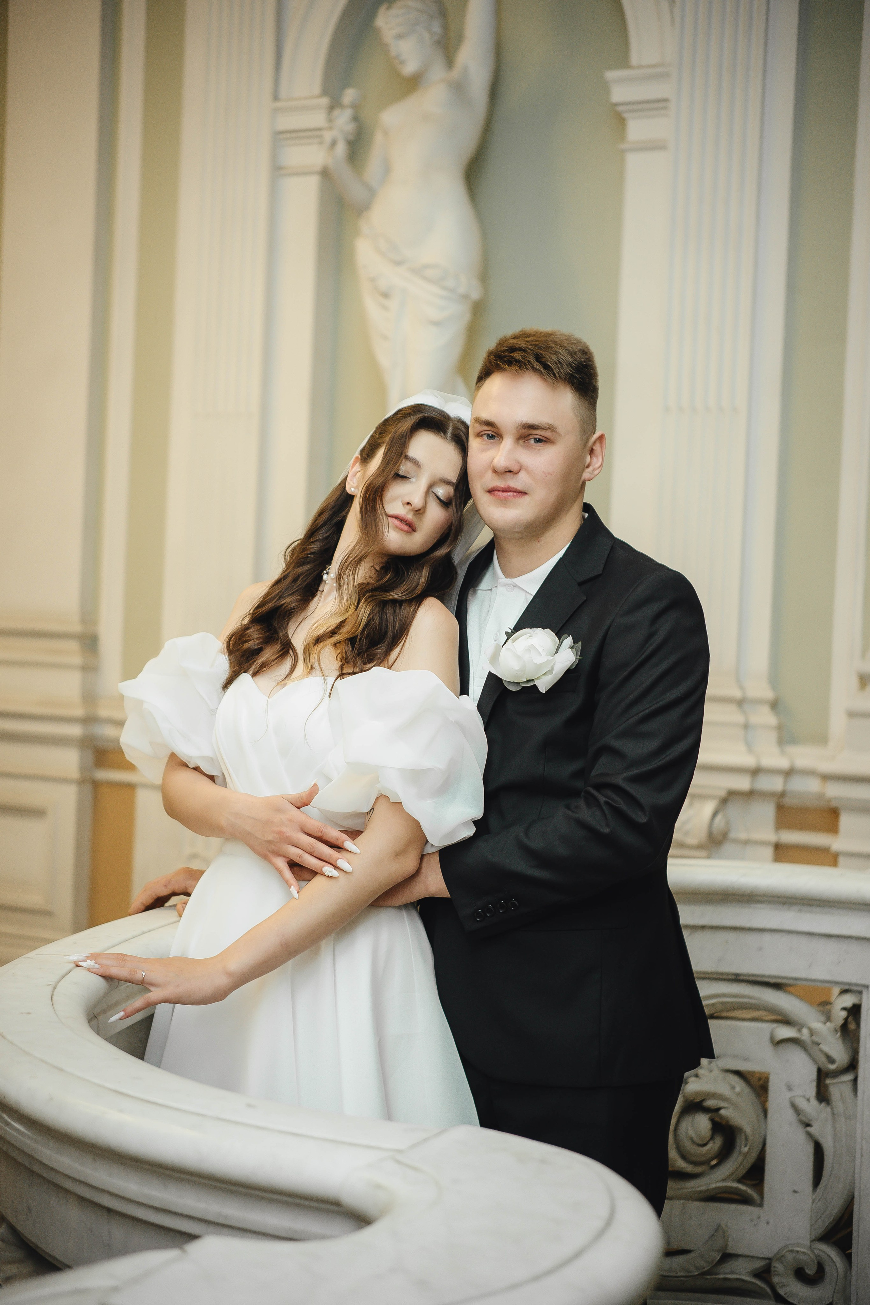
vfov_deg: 37.9
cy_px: 652
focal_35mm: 52
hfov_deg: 25.8
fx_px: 1903
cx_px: 435
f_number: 1.8
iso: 200
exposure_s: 1/160
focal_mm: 35
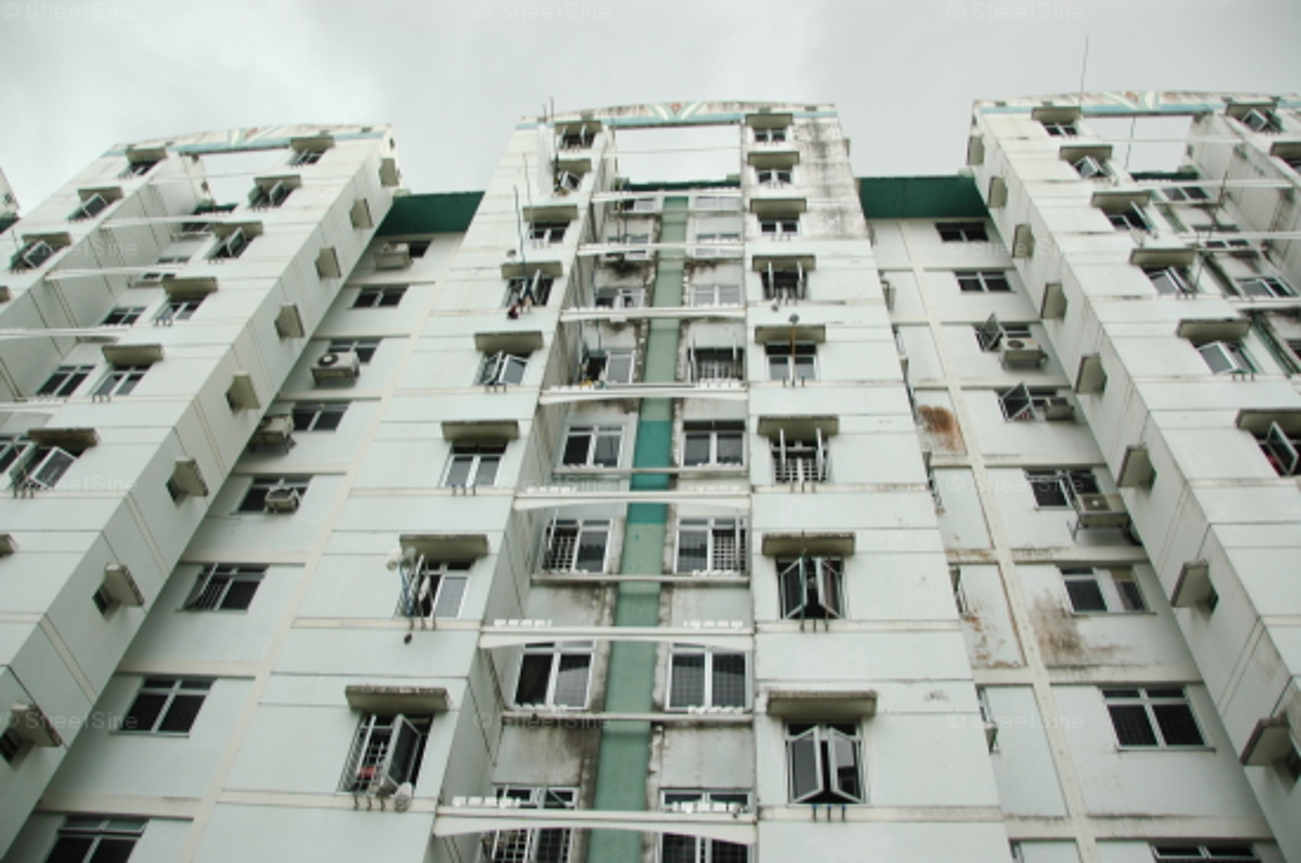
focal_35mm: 27
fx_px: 974
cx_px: 650
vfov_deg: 47.8
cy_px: 432
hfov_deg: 67.5
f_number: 4
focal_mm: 18
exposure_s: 1/80
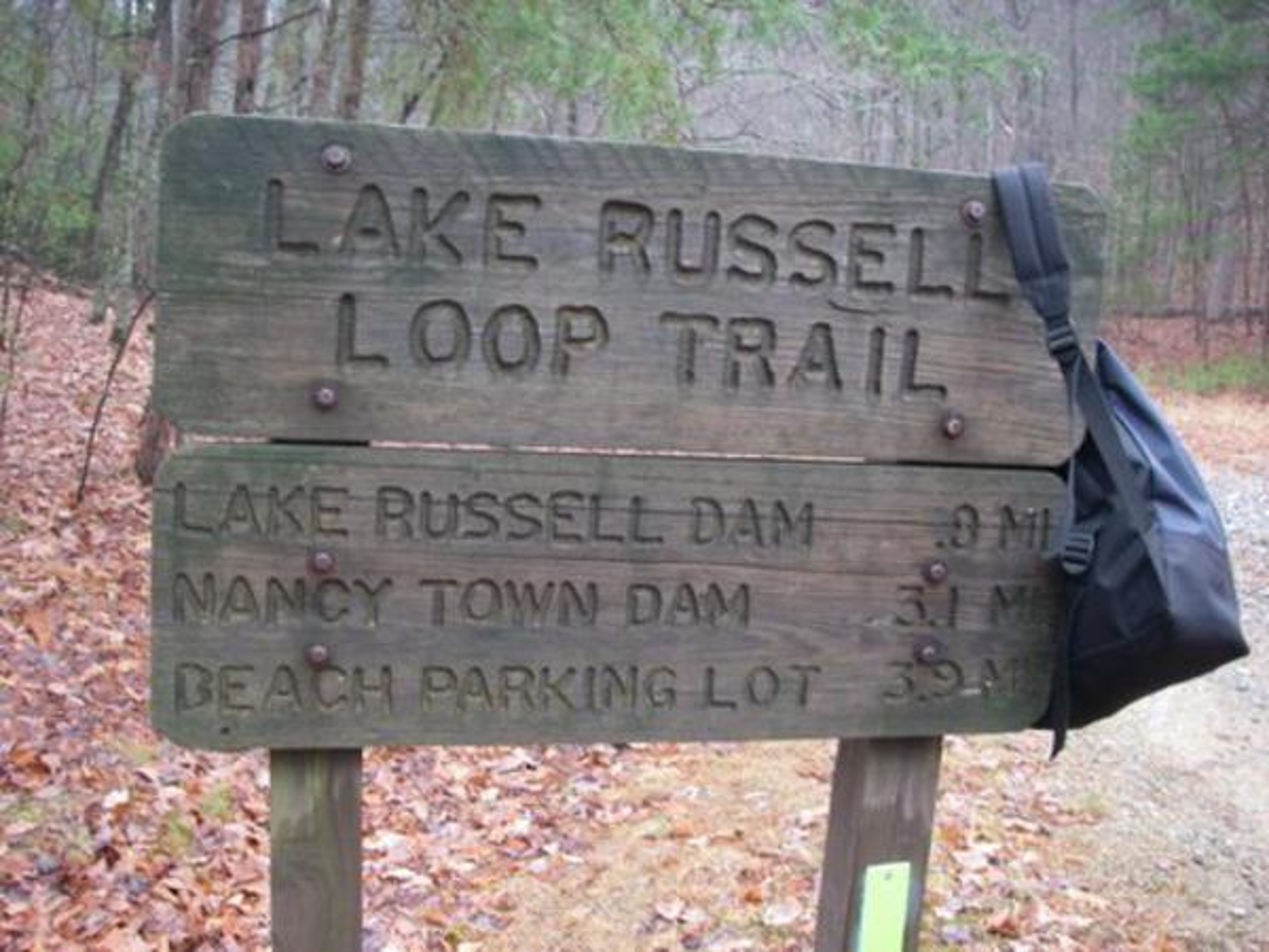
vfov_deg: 37.7
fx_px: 1393
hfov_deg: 49.0
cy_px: 476
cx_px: 634
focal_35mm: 38
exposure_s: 1/8
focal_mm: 6.3
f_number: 3.3
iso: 200
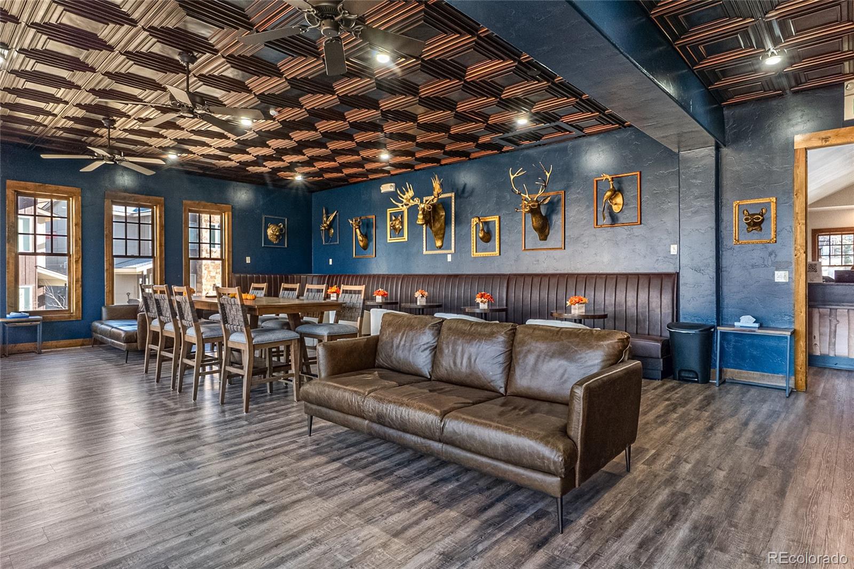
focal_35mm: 18
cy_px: 284
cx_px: 427
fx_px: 427
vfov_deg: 67.4
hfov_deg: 90.0
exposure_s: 1
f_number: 10
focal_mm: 12
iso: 100
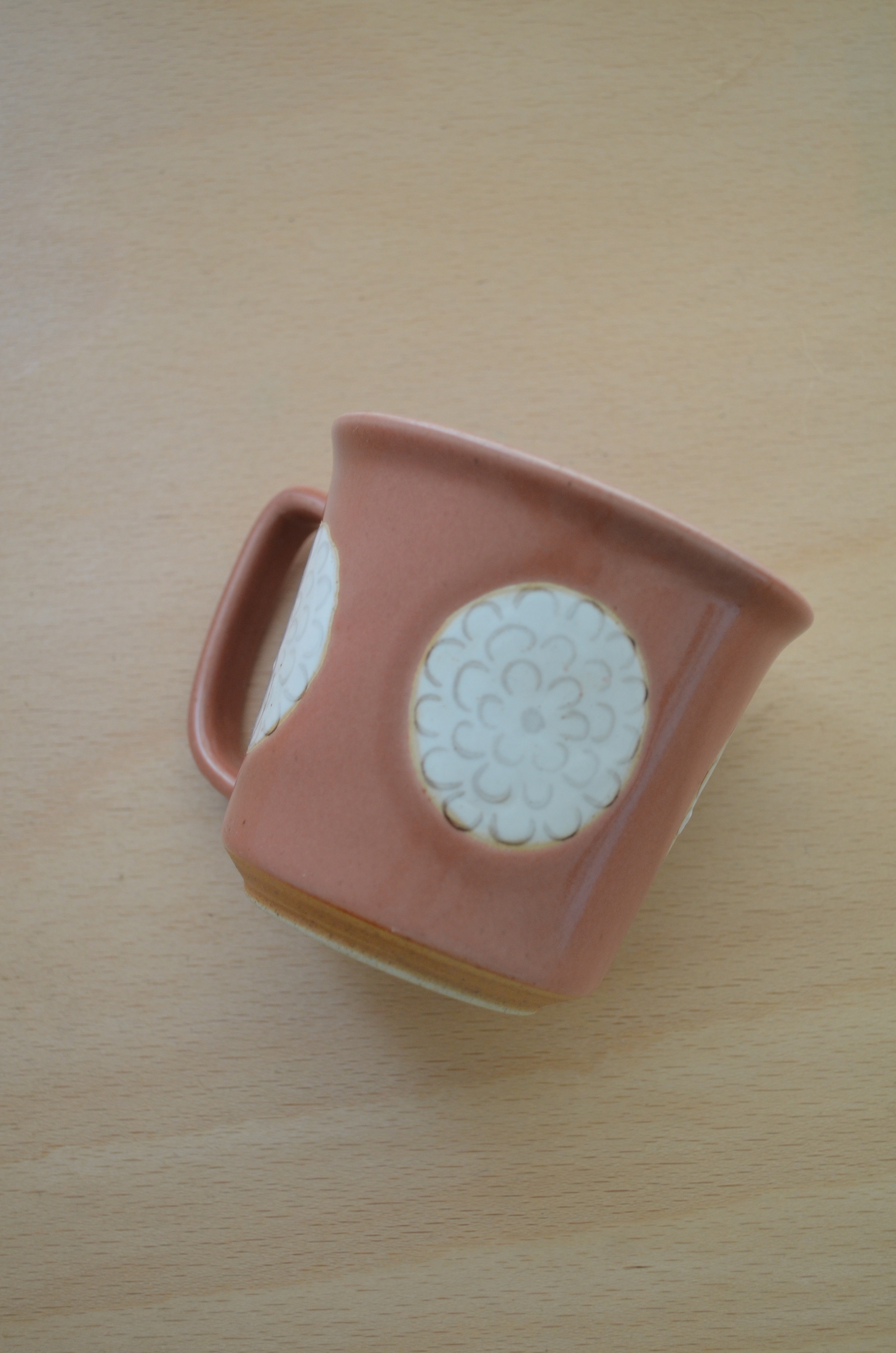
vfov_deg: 43.7
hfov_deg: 29.7
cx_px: 448
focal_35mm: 45
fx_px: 1687
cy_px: 676
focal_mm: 30
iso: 640
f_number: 4.5
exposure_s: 1/60
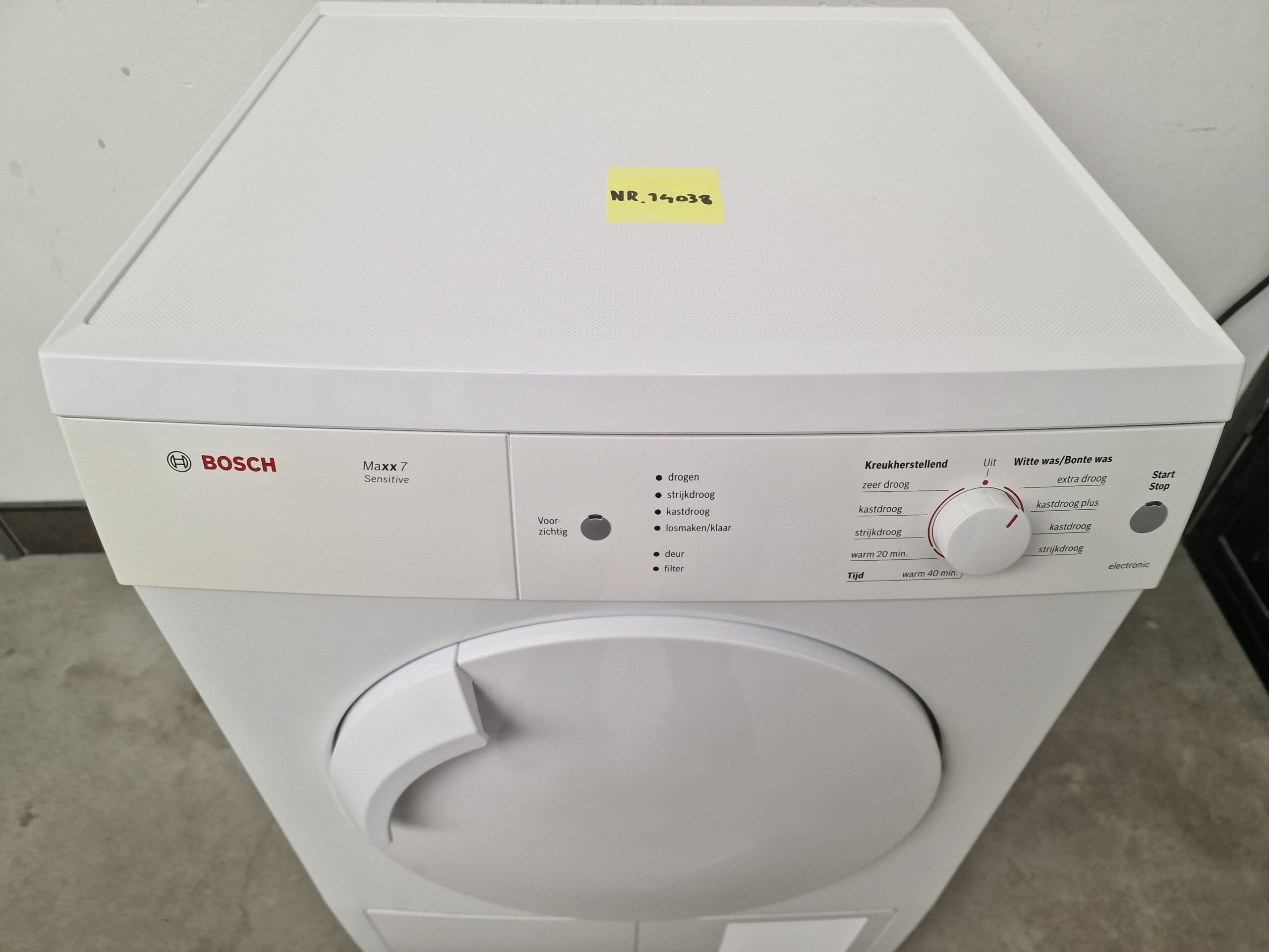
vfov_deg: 58.9
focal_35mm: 23
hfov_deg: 73.9
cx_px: 634
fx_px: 843
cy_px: 476
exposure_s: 1/100
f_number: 1.8
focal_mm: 6.4
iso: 50
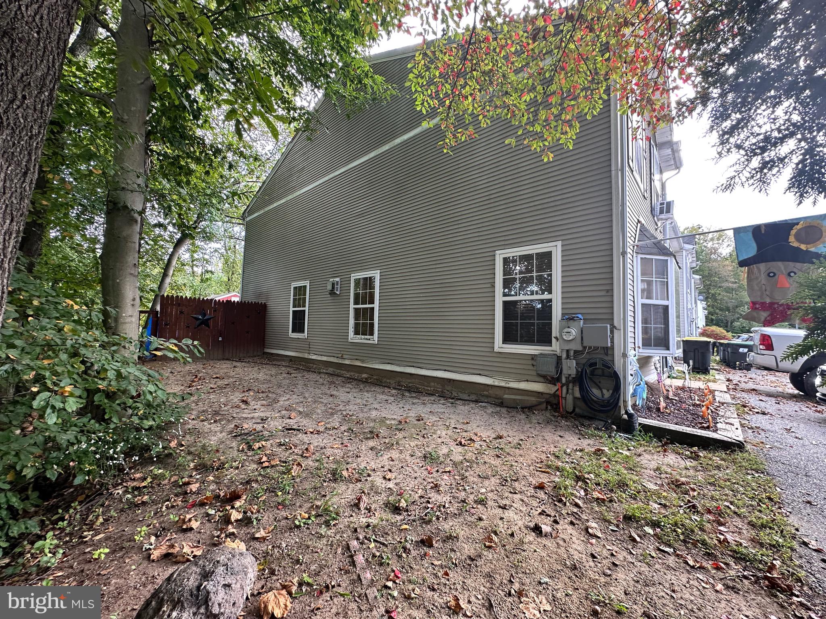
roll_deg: -1.9
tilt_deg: +3.6
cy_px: 310
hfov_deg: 102.1
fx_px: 334
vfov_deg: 85.7
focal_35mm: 14
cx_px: 413
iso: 125
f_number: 2.2
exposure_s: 1/99
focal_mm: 2.22
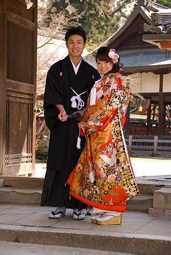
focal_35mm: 93
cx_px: 86
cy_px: 128
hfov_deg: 14.7
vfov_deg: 21.9
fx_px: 661
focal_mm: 62
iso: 100
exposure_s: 1/80
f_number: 5
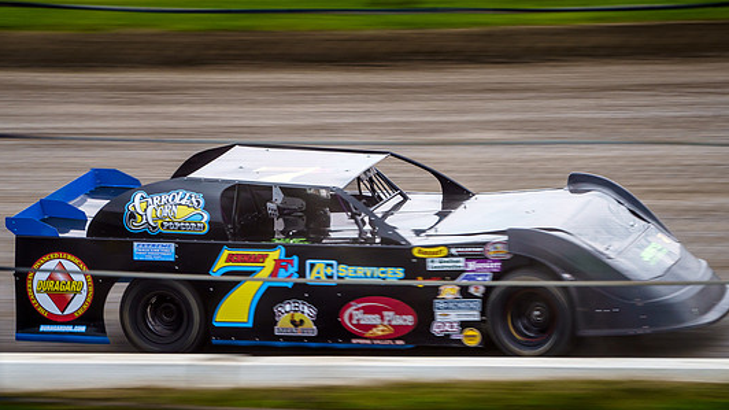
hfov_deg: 8.4
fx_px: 4948
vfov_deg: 4.7
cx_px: 327
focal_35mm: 256
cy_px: 261
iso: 1000
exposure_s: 1/60
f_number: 8
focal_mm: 196
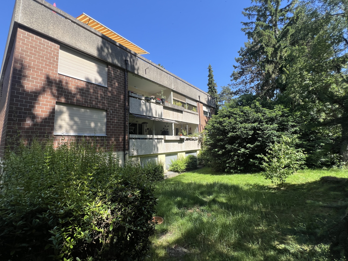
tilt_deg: +8.2
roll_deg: +1.8
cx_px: 161
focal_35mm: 14
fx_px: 141
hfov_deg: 101.9
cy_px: 123
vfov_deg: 85.6
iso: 32
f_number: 1.8
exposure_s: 1/622
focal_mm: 1.57
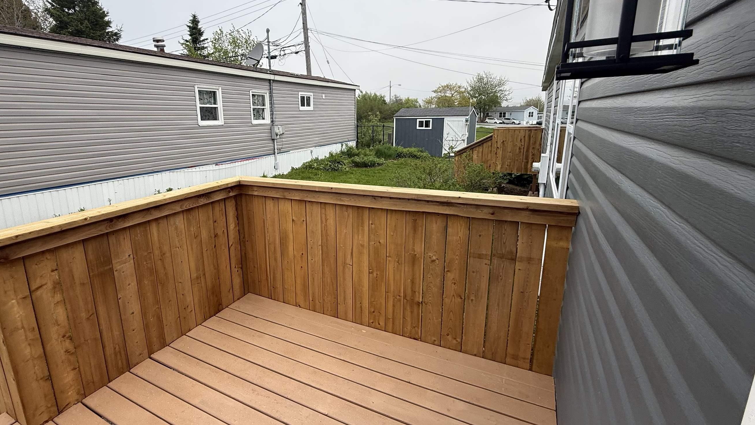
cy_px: 198
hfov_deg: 92.3
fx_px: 360
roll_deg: +1.6
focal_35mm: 18
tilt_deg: -13.8
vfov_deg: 61.0
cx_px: 338
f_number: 2.2
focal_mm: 2.22
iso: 50
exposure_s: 1/411
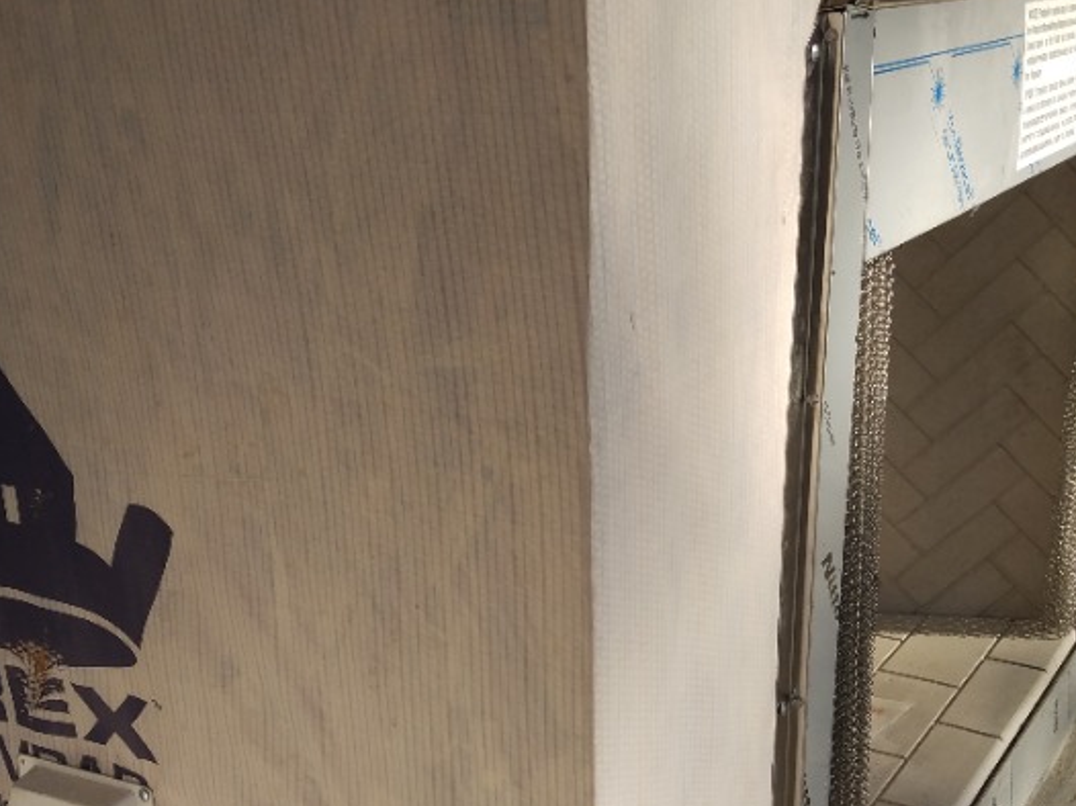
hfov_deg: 52.5
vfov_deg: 39.7
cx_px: 464
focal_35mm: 35
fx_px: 1087
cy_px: 589
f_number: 2
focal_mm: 3.54
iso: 100
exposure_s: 1/367
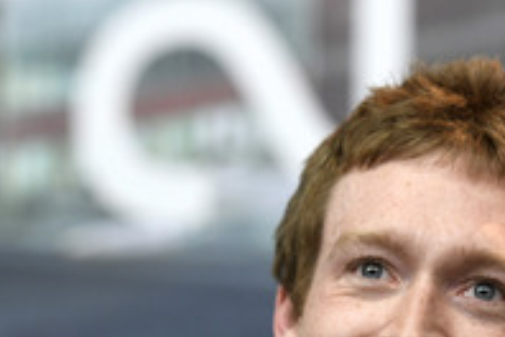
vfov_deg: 4.6
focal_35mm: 296
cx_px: 264
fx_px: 4152
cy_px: 352
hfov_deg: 7.0
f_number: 3.5
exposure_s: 1/320
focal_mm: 130
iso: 1250
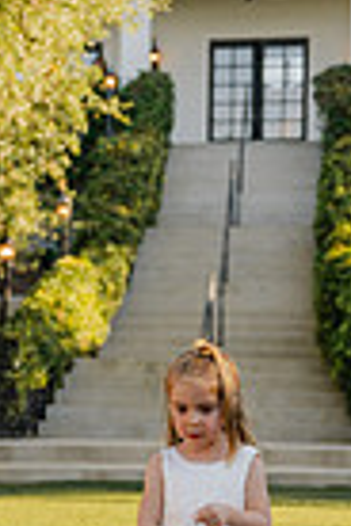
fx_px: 1813
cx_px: -53
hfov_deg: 10.9
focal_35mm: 124
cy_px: 488
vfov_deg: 16.3
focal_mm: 38
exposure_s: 1/1000
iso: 200
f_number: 2.8
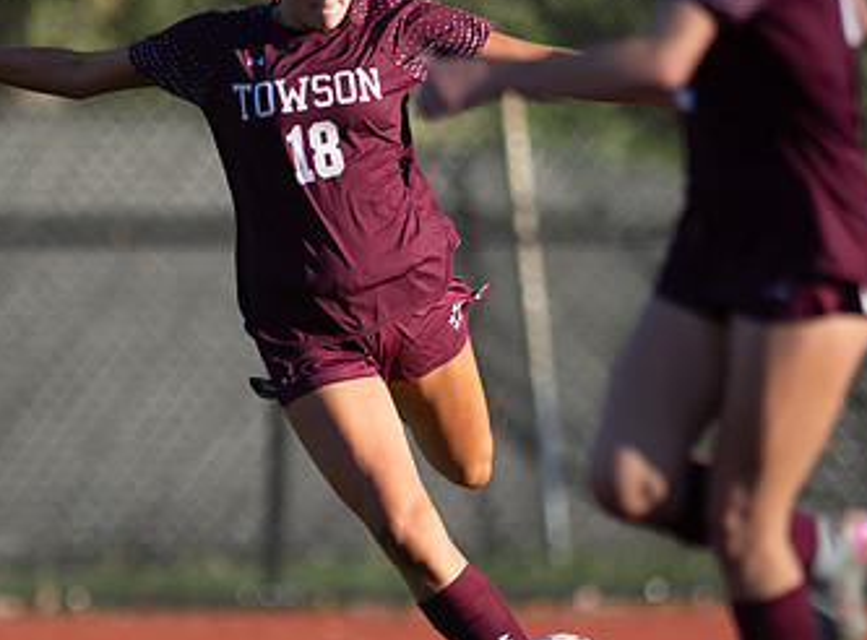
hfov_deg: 2.0
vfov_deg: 1.5
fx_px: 25210
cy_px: 315
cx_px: 237
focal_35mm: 1012
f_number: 2.8
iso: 110
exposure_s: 1/1600
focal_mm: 300
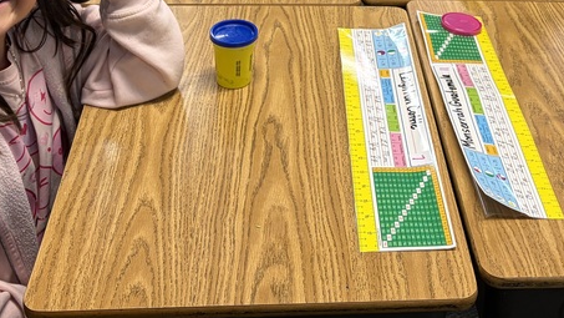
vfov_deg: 17.8
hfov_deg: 32.6
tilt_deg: -23.3
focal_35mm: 64
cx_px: 370
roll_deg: -3.7
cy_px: -77
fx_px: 957
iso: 80
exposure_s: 1/60
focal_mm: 5.96
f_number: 1.6
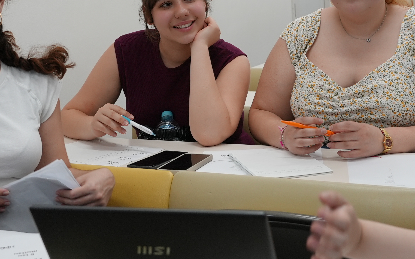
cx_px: 219
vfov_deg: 16.4
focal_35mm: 79
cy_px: 55
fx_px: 894
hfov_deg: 26.1
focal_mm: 43
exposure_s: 1/160
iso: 800
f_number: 5.6
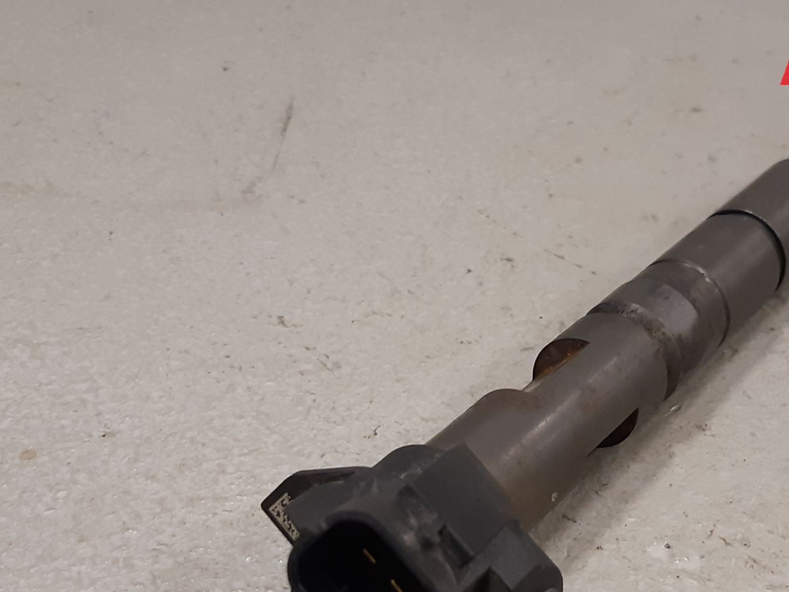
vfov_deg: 35.2
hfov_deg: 46.0
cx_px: 537
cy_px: 441
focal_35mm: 40
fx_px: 912
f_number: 1.7
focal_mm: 3.93
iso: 100
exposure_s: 1/50
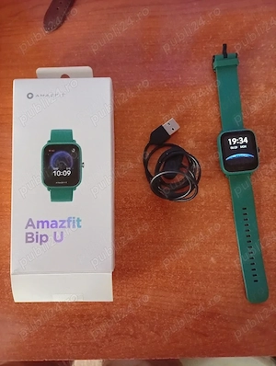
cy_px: 183
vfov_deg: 65.2
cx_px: 138
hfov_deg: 51.5
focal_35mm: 27
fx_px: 286
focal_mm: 3.84
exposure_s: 1/20
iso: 637
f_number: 1.8
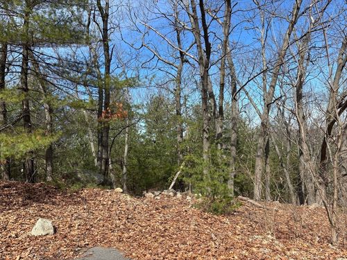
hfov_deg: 67.3
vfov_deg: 53.1
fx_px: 261
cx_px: 174
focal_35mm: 26
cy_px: 130
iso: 50
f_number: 1.6
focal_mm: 5.96
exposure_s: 1/1845
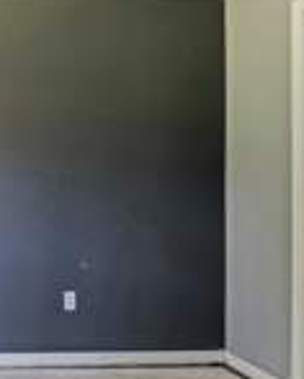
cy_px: 191
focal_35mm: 51
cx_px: -90
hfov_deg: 25.8
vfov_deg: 36.9
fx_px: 567
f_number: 9
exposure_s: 1/50
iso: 250
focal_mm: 11
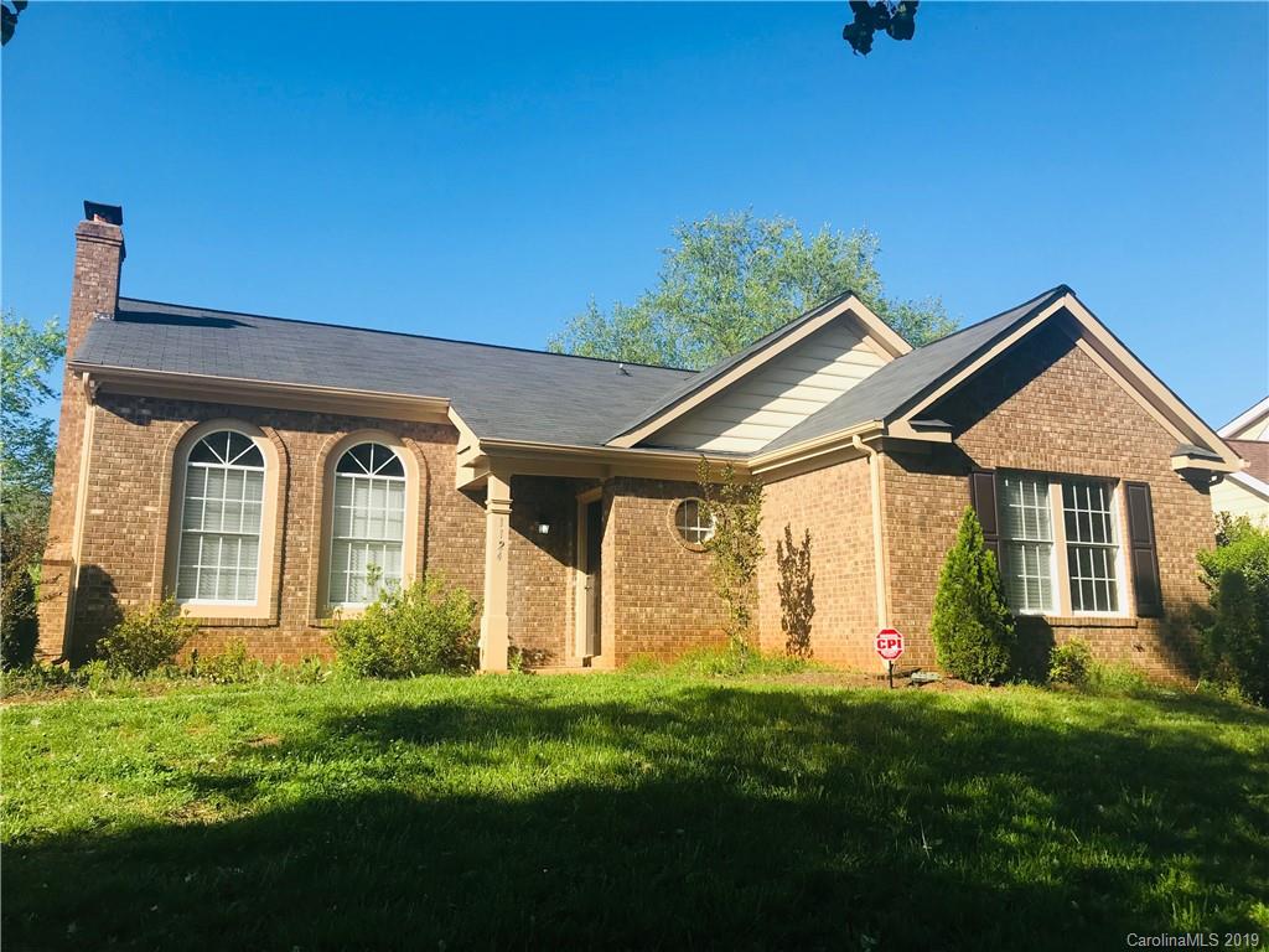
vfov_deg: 49.7
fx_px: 1026
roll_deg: -0.6
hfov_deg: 63.4
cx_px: 634
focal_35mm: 28
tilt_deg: +10.7
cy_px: 476
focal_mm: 3.99
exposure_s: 1/1312
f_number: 1.8
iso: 20
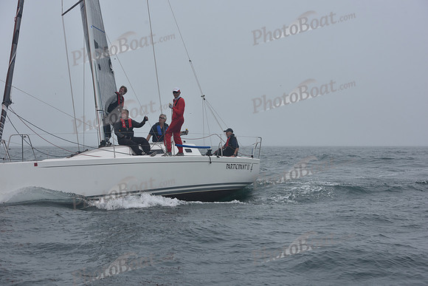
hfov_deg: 28.8
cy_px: 143
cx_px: 214
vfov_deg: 19.5
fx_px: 832
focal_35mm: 70
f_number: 8
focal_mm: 70
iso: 250
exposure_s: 1/800
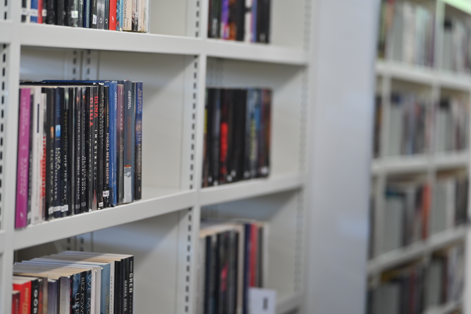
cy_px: 157
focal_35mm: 115
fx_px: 1504
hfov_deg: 17.8
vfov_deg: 11.9
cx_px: 236
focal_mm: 115
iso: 800
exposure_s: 1/160
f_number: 2.8
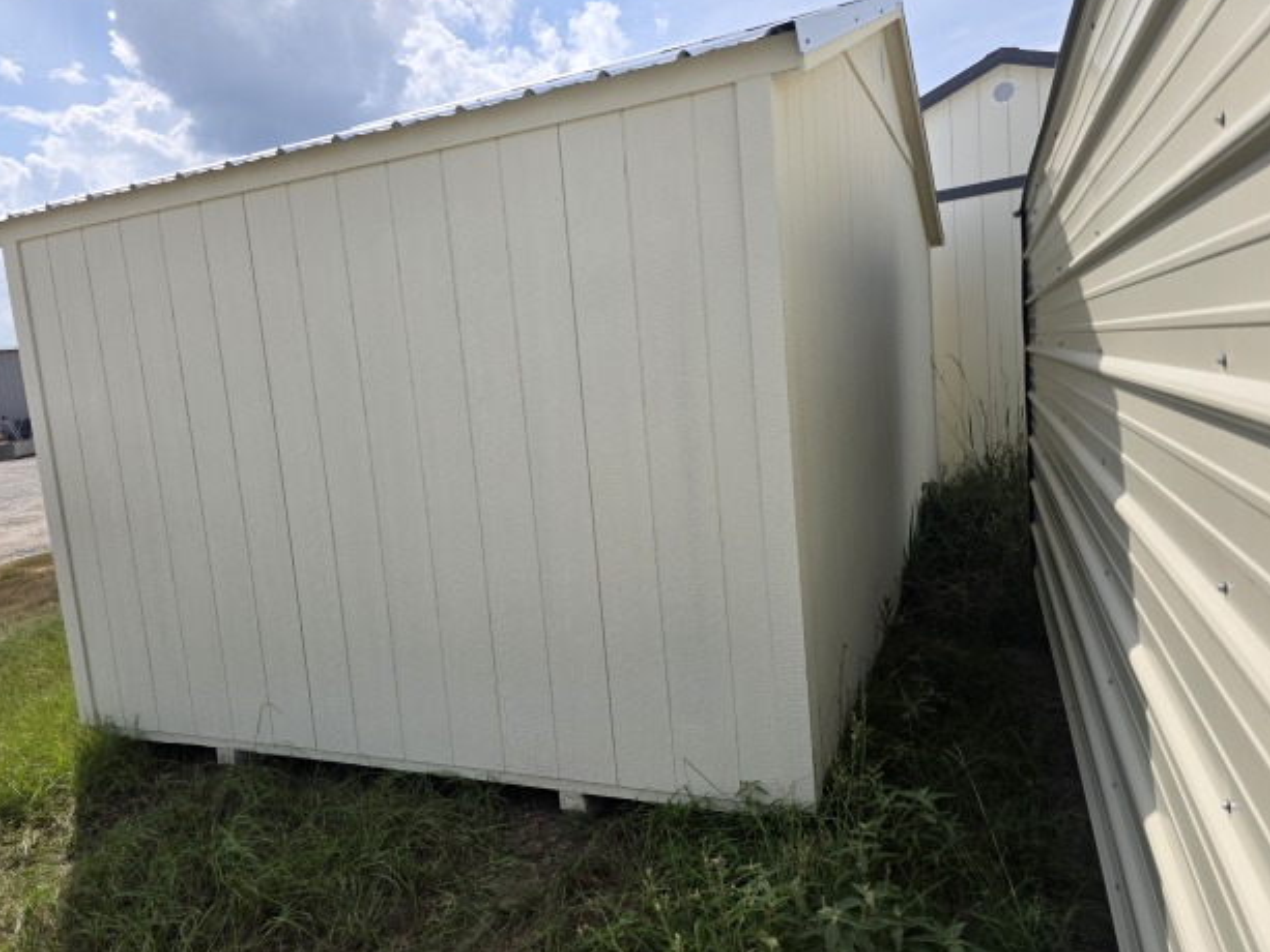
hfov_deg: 71.6
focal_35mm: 24
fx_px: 881
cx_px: 622
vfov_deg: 56.8
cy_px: 466
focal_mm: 6.3
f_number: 1.7
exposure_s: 1/7333
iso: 80
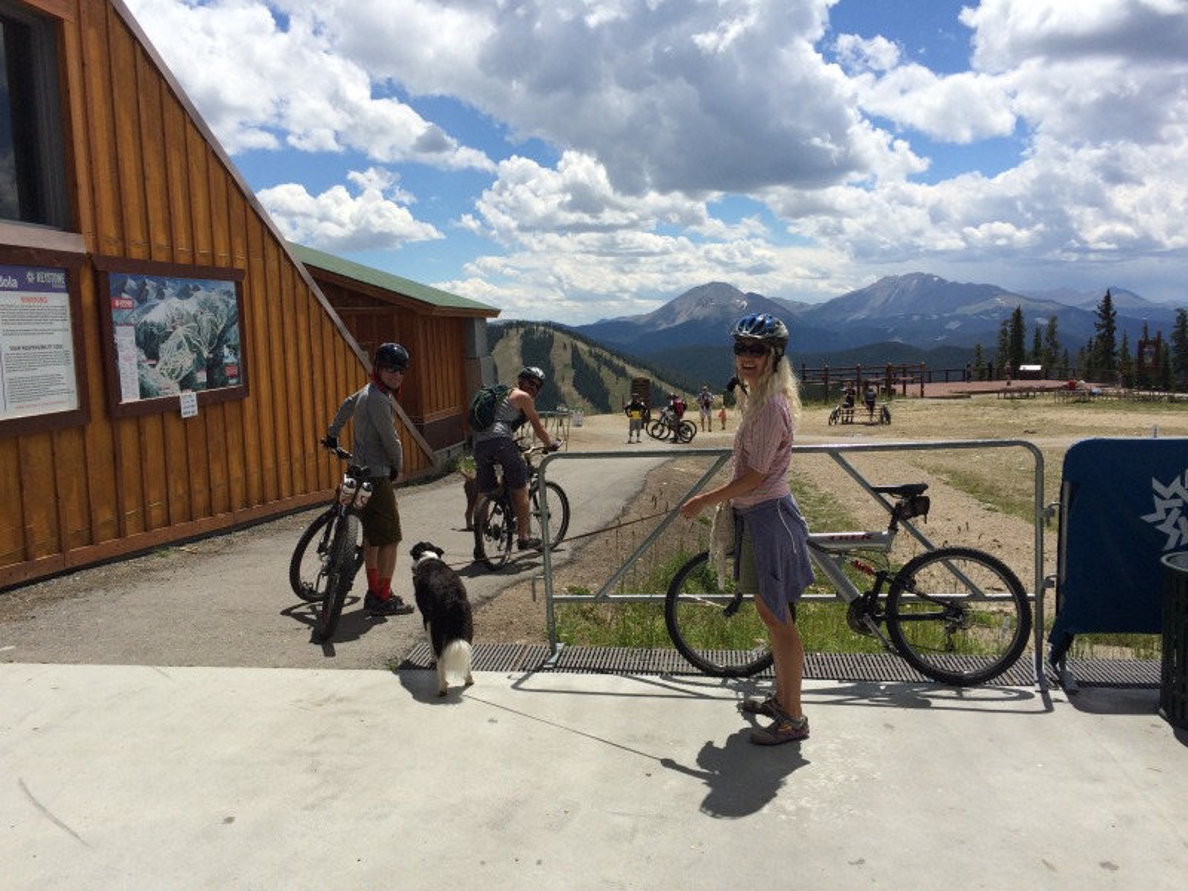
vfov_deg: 48.2
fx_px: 995
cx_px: 594
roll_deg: +1.7
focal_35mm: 29
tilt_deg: -10.5
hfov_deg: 61.7
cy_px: 446
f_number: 2.2
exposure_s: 1/3731
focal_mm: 4.15
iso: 32
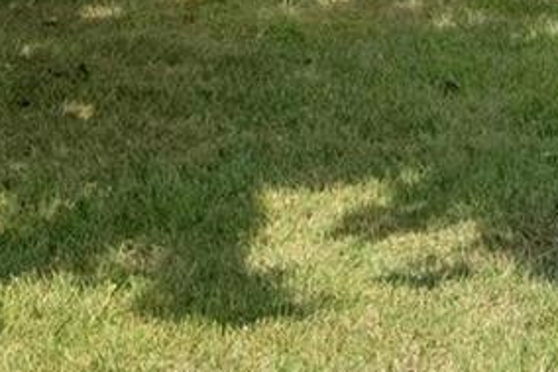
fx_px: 1921
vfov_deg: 10.6
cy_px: -218
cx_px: 806
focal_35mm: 124
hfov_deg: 15.4
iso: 400
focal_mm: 11
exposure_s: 1/1000
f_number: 6.3
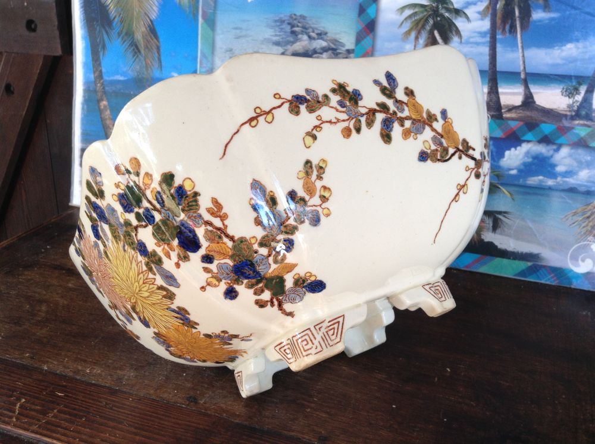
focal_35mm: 33
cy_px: 222
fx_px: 566
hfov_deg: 55.4
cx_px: 298
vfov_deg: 42.8
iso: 32
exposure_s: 1/30
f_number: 2.4
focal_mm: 3.3
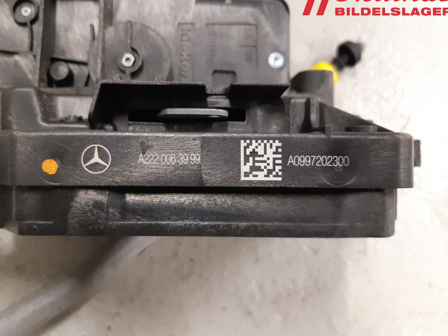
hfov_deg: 61.5
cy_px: 162
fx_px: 375
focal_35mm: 29
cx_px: 202
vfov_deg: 48.2
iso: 250
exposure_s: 1/33
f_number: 1.7
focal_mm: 3.93
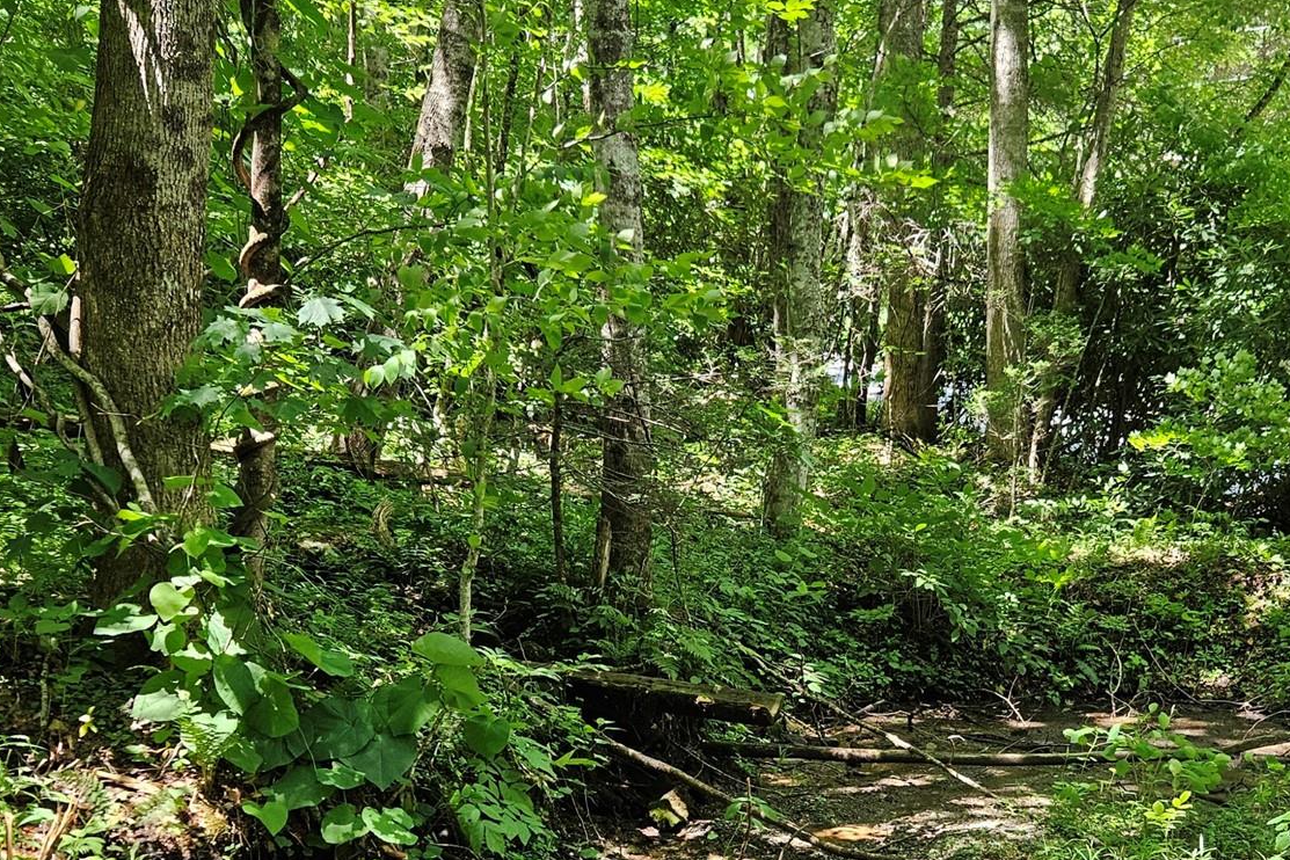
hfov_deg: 44.1
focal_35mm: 44
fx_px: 1577
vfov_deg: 29.8
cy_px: 679
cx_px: 819
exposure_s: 1/182
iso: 160
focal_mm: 5.4
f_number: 1.8
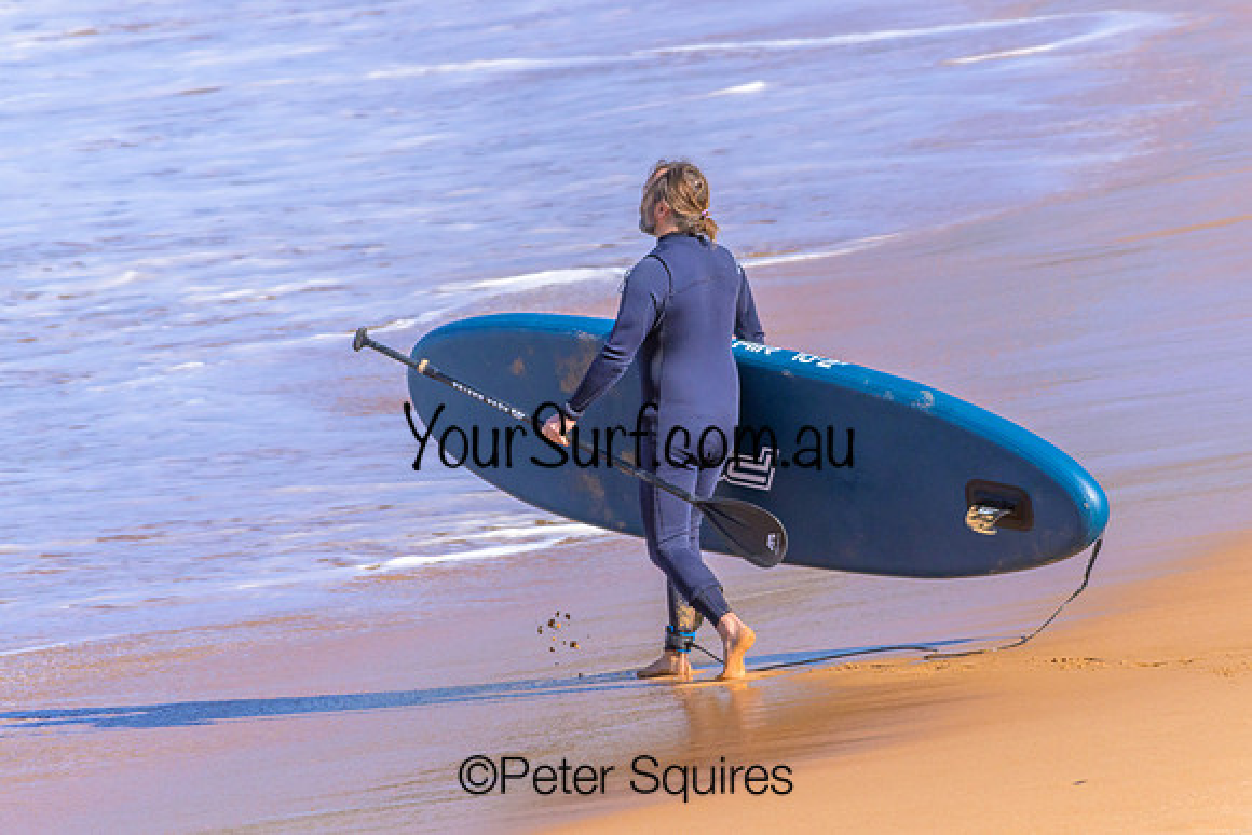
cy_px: 360
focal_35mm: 512
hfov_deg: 4.0
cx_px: 712
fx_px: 17810
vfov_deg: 2.7
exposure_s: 1/2000
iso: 1600
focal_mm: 450
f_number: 11
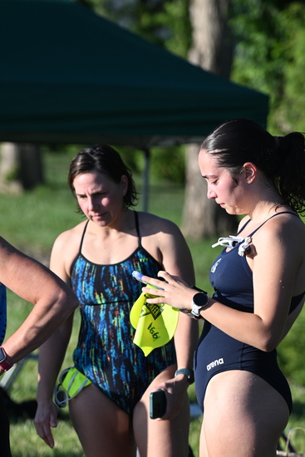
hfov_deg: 4.4
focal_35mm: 310
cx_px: 152
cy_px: 228
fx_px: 3937
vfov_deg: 6.6
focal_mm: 310
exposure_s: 1/500
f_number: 9.5
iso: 500
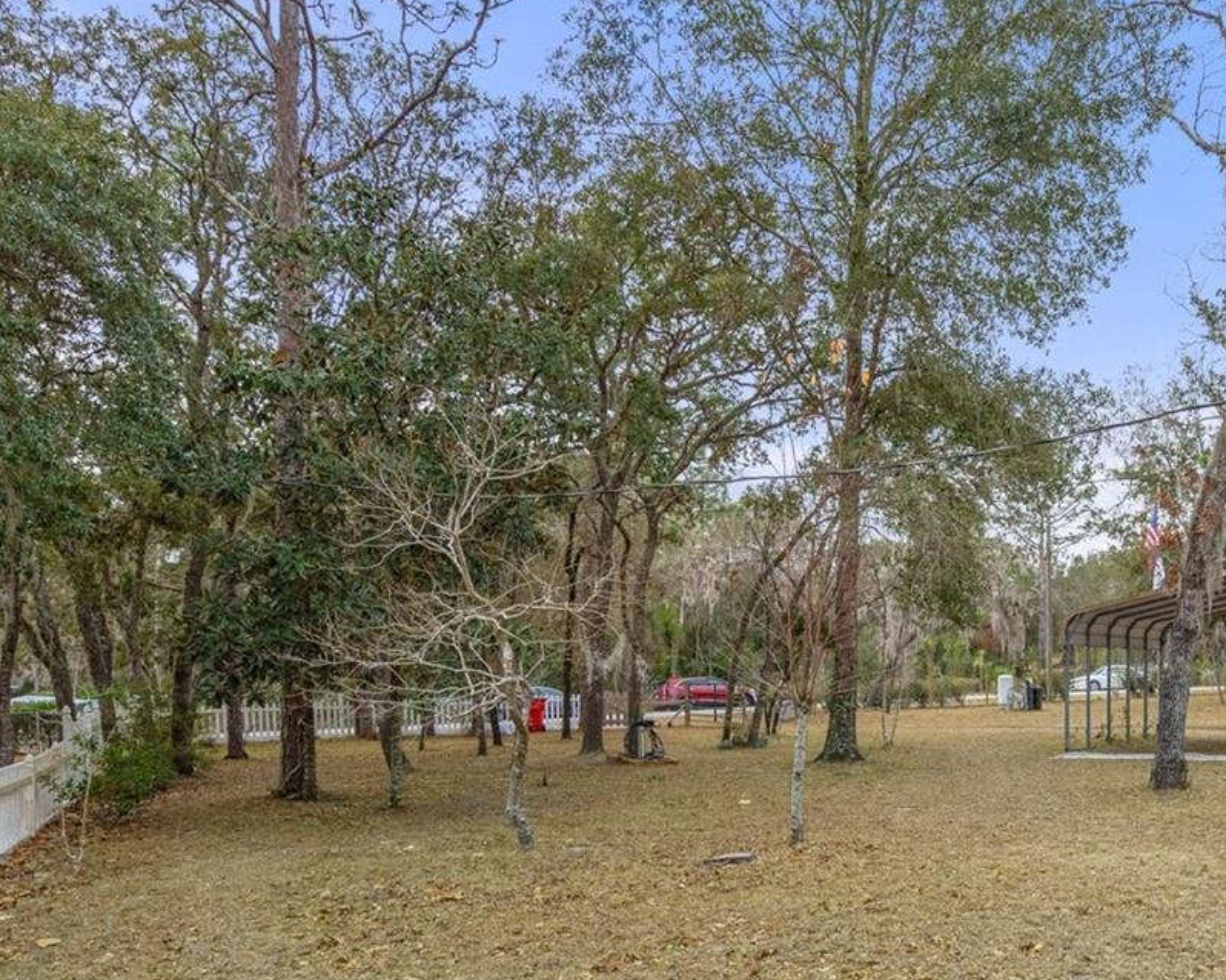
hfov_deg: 53.0
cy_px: 723
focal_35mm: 32
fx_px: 1161
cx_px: 933
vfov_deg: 44.4
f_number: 8
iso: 400
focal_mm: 17
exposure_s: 1/160
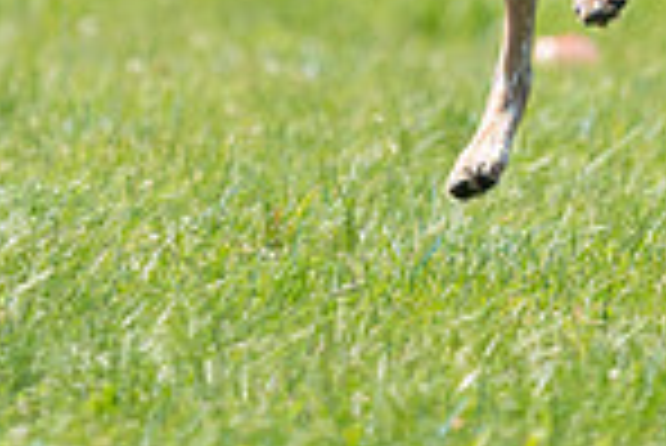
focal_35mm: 1016
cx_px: 562
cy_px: -282
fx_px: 18814
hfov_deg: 2.0
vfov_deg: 1.4
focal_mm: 259
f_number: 5.6
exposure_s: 1/4000
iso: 1250
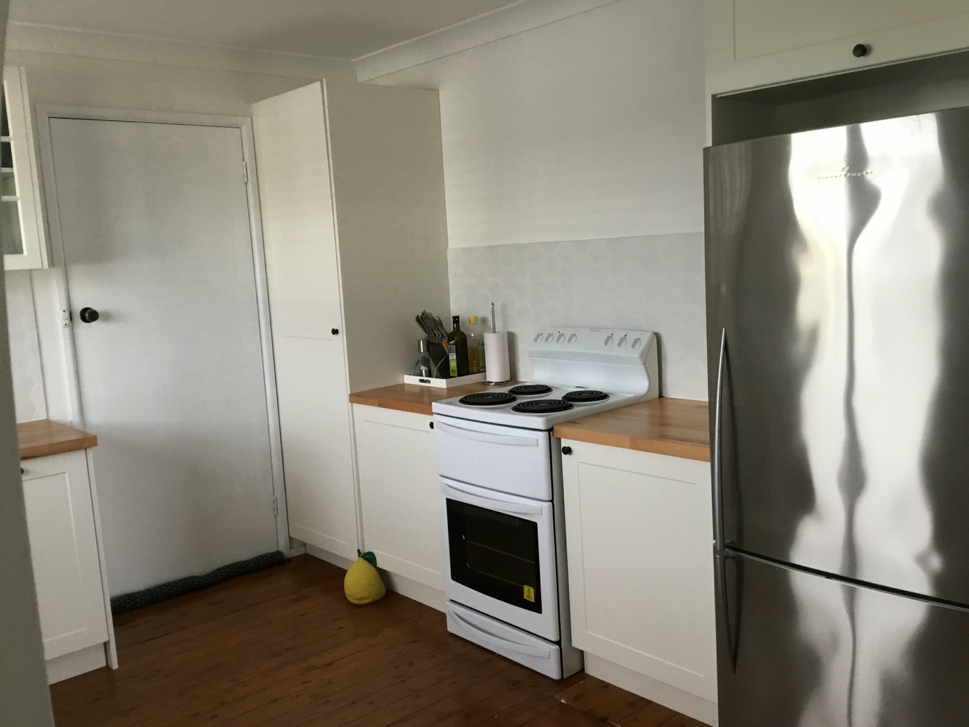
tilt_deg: -8.4
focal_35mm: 31
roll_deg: +2.4
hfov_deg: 58.4
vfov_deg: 45.4
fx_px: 868
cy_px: 364
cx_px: 484
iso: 64
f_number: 2.4
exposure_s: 1/33
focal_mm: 3.3
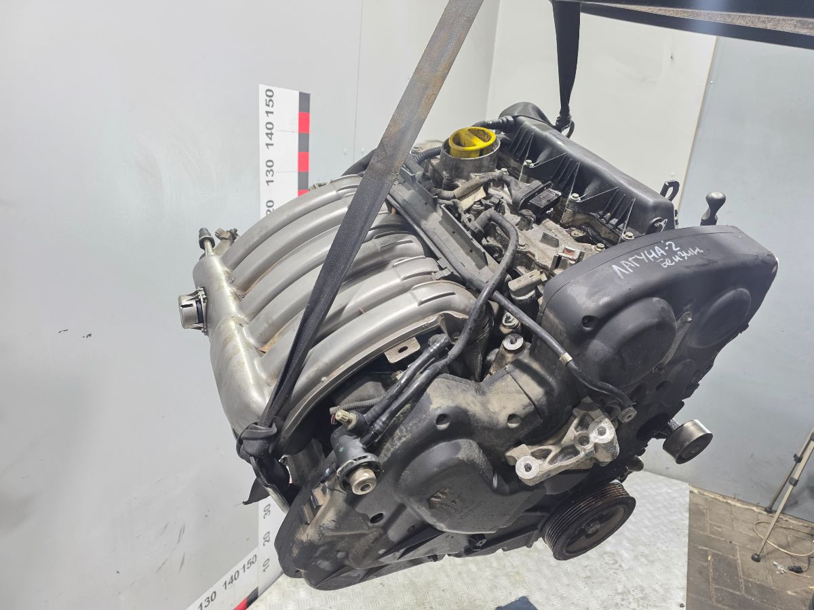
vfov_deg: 58.9
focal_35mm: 23
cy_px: 305
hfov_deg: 73.9
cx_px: 407
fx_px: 541
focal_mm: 6.3
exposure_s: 1/100
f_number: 1.7
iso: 250
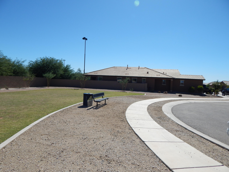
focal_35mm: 22
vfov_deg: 61.1
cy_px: 86
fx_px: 146
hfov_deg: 76.4
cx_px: 114
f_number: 6
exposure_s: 1/800
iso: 125
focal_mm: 4
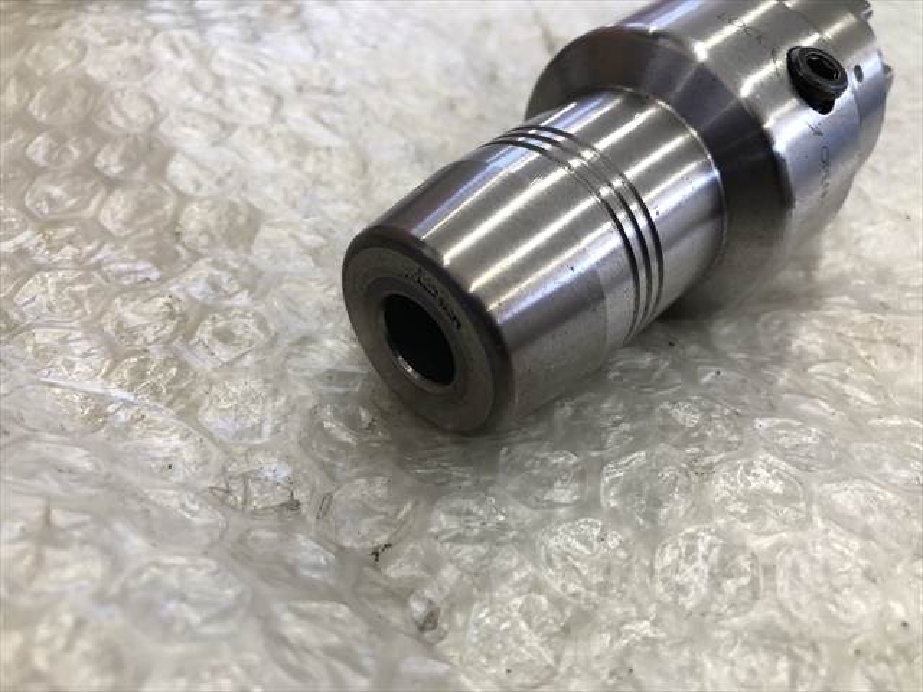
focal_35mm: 29
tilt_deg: -39.6
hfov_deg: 61.7
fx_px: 773
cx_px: 462
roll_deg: -8.4
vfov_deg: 48.2
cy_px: 346
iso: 20
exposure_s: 1/30
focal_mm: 3.99
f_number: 1.8
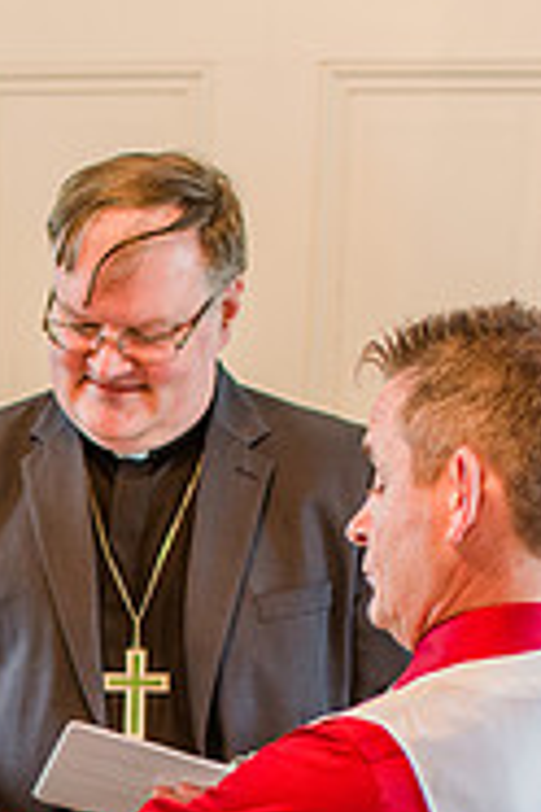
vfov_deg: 15.6
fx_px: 2863
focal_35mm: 127
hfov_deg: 10.6
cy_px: 947
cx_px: -100
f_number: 2.5
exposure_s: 1/100
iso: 640
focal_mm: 35
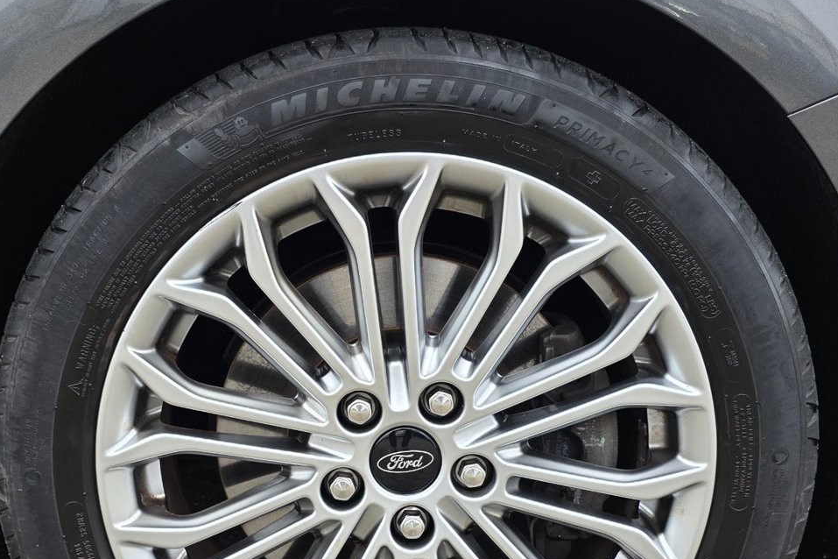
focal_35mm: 48
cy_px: 387
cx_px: 389
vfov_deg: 27.8
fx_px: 1117
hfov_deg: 41.1
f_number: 1.7
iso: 100
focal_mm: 6.3
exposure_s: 1/180
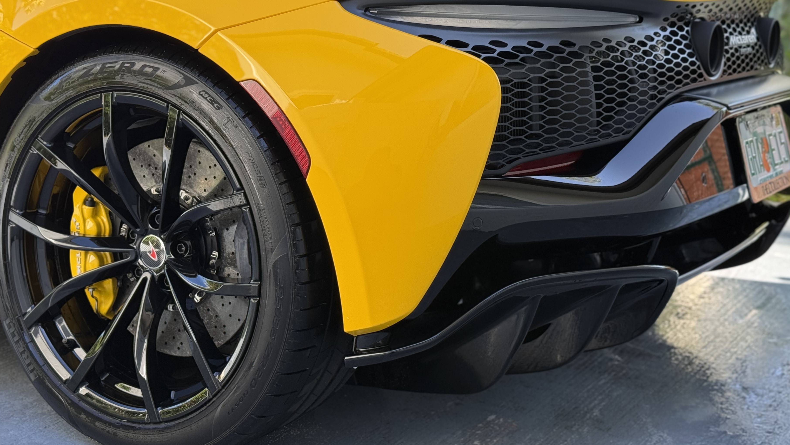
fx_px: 1215
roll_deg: -3.0
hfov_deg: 36.0
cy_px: 155
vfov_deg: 20.7
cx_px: 397
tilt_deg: -10.4
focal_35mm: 58
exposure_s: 1/315
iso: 64
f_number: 1.78
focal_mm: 6.76
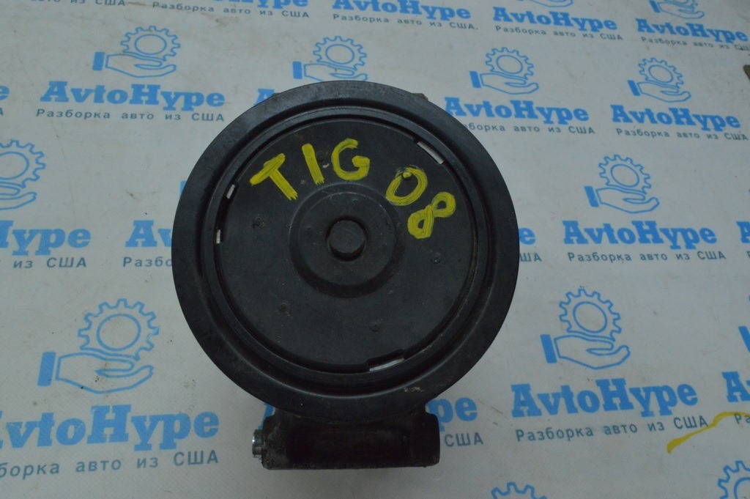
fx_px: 687
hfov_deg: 57.3
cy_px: 250
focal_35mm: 33
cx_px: 375
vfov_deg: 39.9
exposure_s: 1/50
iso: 4000
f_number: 25
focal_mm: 22
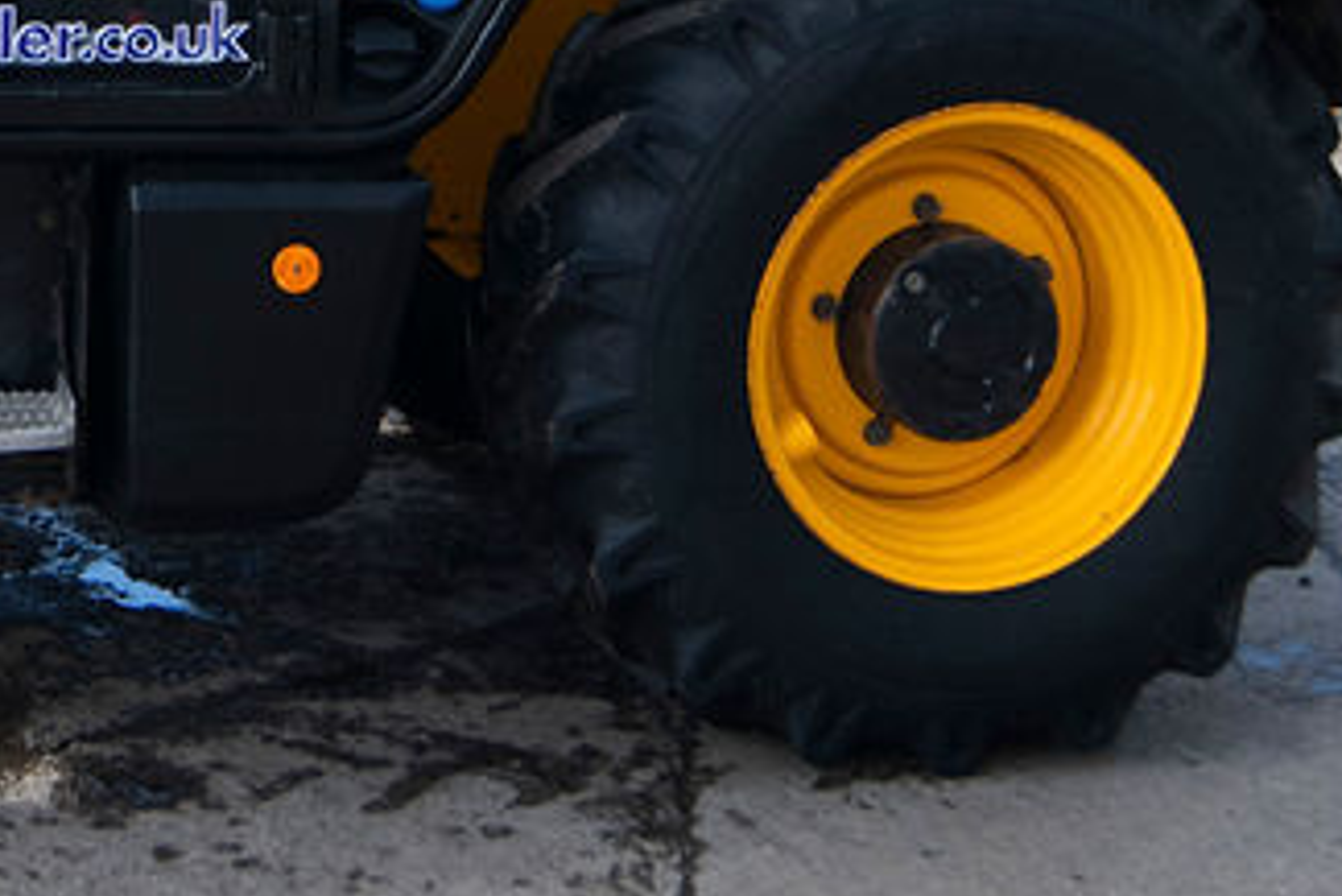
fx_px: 3095
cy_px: -199
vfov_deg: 15.8
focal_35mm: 83
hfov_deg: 23.8
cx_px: 116
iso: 250
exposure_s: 1/800
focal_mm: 23
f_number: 5
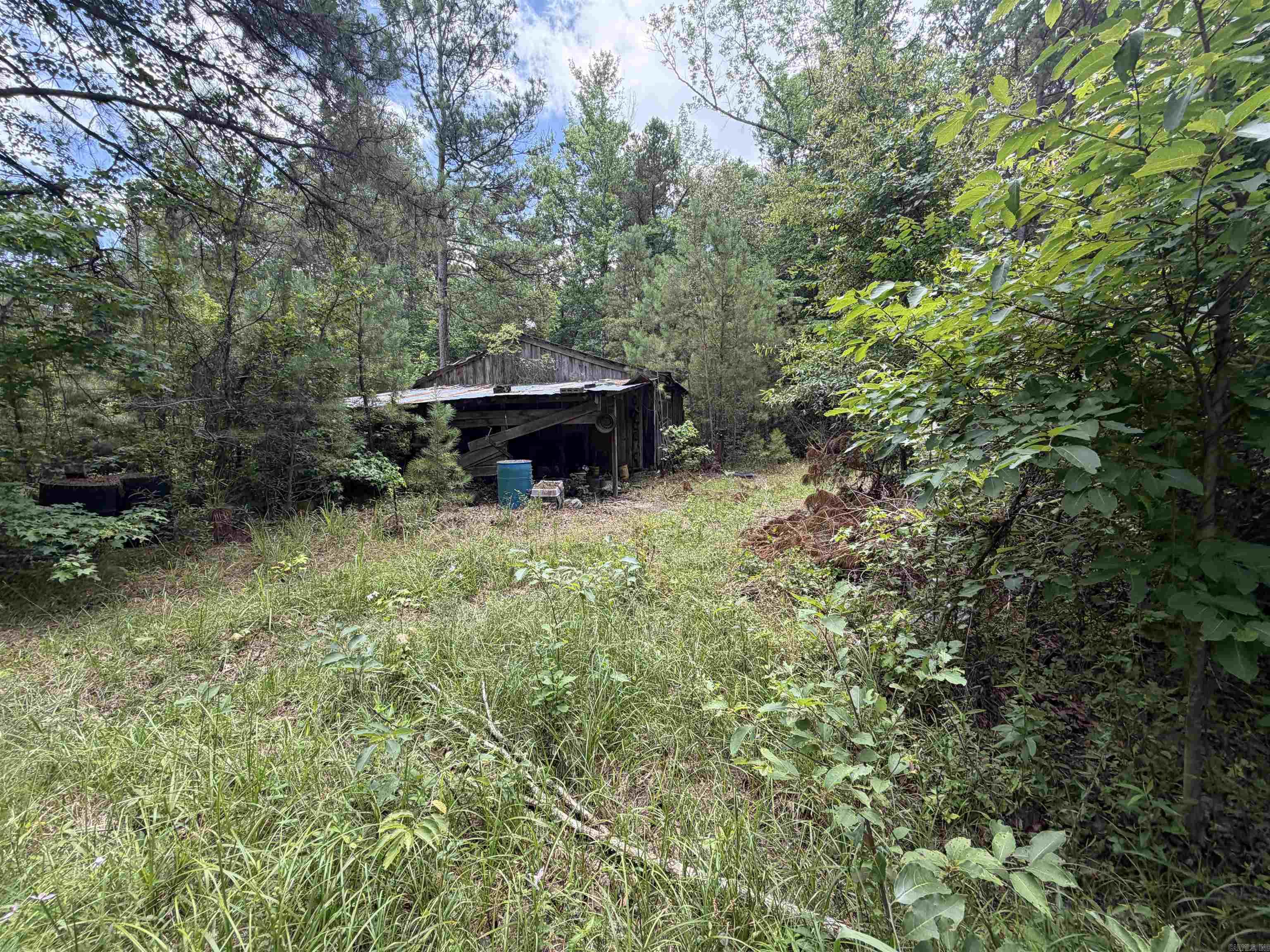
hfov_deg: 102.1
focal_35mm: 14
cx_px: 635
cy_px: 476
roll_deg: -0.3
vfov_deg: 85.7
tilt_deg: -4.5
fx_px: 514
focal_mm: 2.22
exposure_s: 1/224
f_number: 2.2
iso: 50
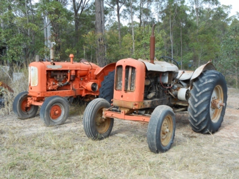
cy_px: 90
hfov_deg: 42.9
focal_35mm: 44
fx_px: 304
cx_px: 120
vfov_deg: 32.9
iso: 80
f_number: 4.5
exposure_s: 1/200
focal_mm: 7.8
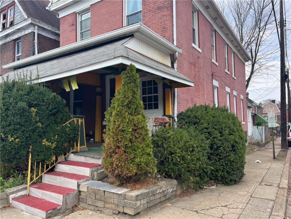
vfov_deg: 53.1
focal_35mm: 26
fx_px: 219
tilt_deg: +2.9
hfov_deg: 67.3
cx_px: 146
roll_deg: +1.1
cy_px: 110
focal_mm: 5.1
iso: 50
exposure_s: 1/878
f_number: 1.6
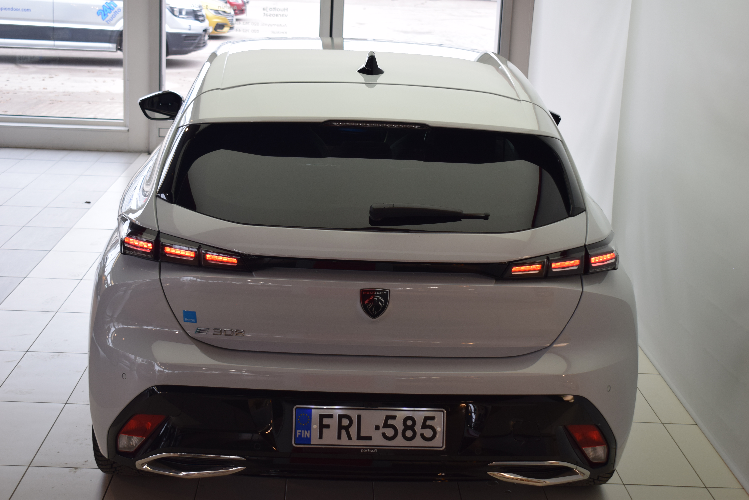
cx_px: 374
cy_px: 250
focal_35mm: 57
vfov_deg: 23.8
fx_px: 1186
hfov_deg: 35.0
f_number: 5
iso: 400
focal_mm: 38
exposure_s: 1/100
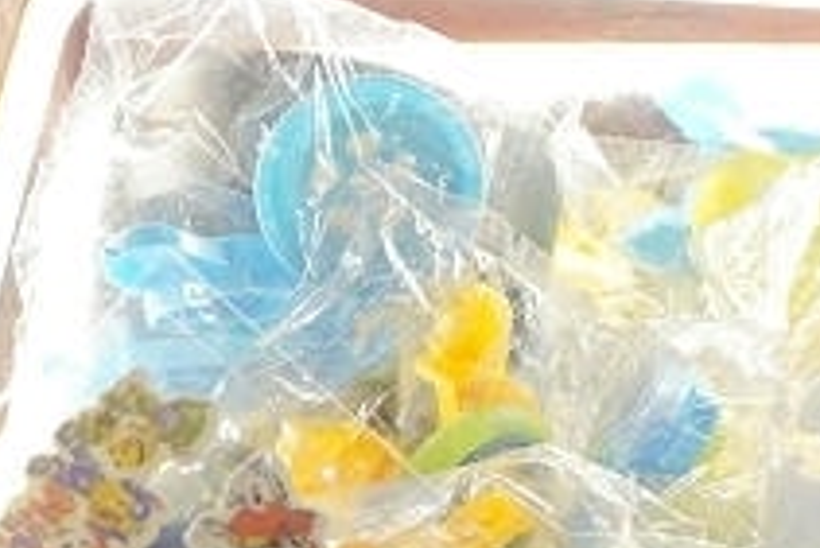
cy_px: 474
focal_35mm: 159
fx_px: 3624
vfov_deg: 8.6
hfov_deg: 12.0
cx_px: 1442
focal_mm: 28
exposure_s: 1/160
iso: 500
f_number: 4
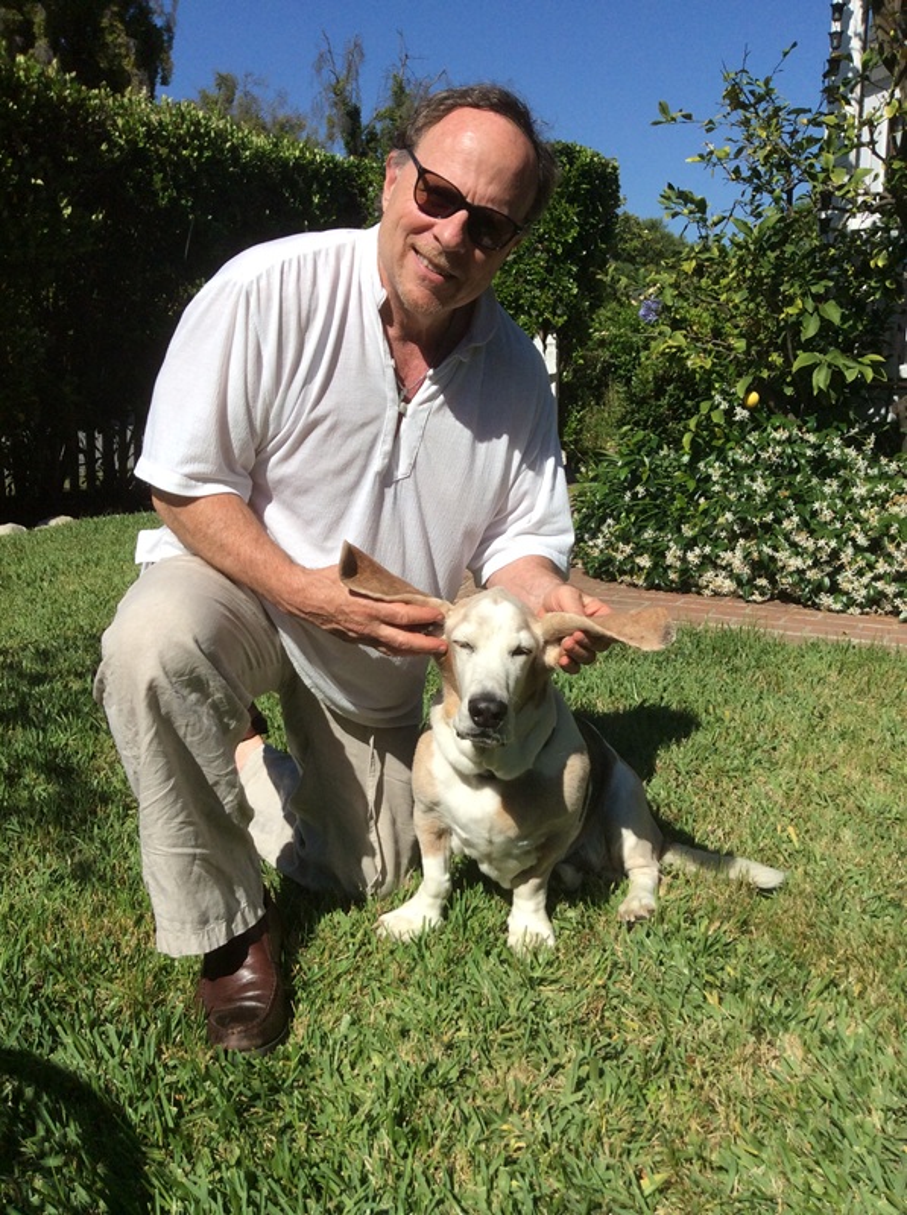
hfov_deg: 44.0
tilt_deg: -12.6
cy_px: 608
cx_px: 454
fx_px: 1122
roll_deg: +0.9
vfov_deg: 56.9
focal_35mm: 32
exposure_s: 1/2604
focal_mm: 3.3
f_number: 2.4
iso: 32
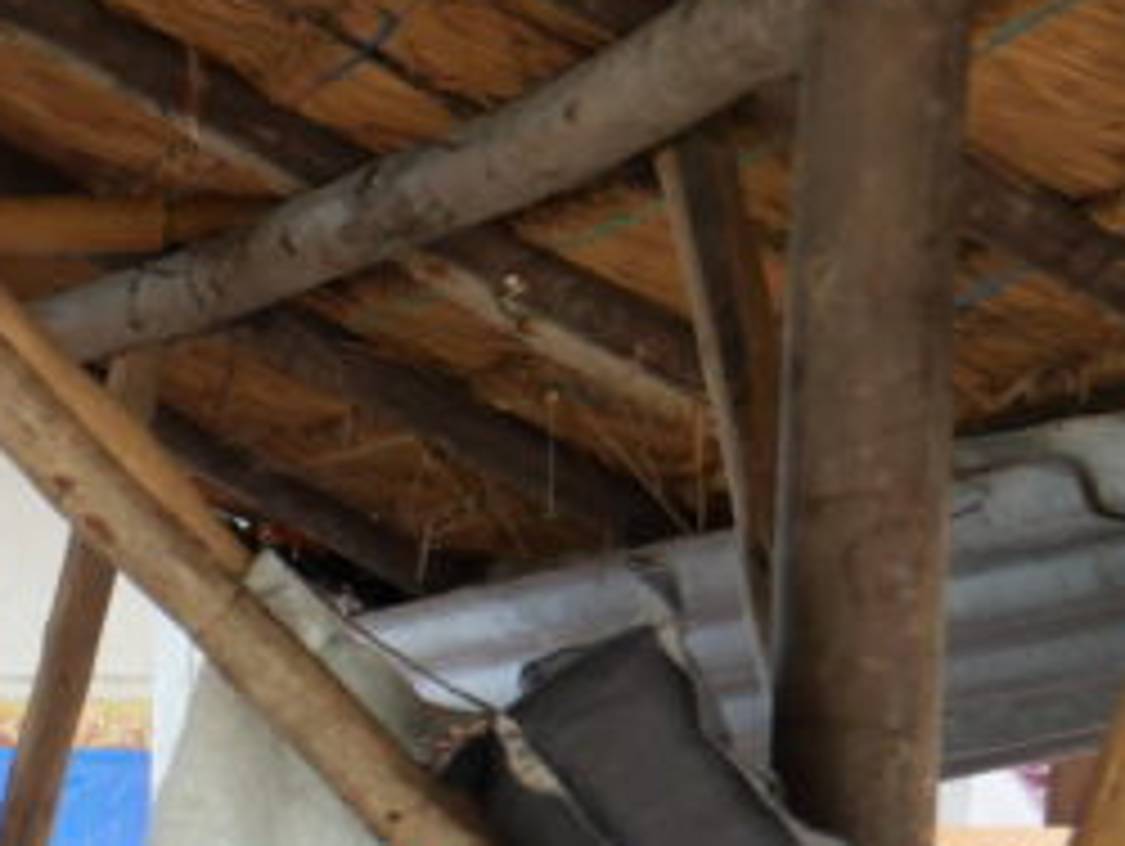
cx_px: -702
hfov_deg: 8.7
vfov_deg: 6.6
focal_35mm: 221
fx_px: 7189
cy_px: 1521
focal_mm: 27
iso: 640
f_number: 5.3
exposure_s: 1/60
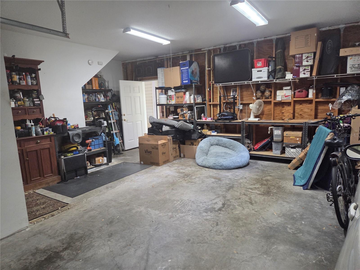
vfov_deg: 58.9
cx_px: 180
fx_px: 239
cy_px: 135
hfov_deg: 73.9
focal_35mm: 23
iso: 500
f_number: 1.8
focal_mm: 5.4
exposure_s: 1/120
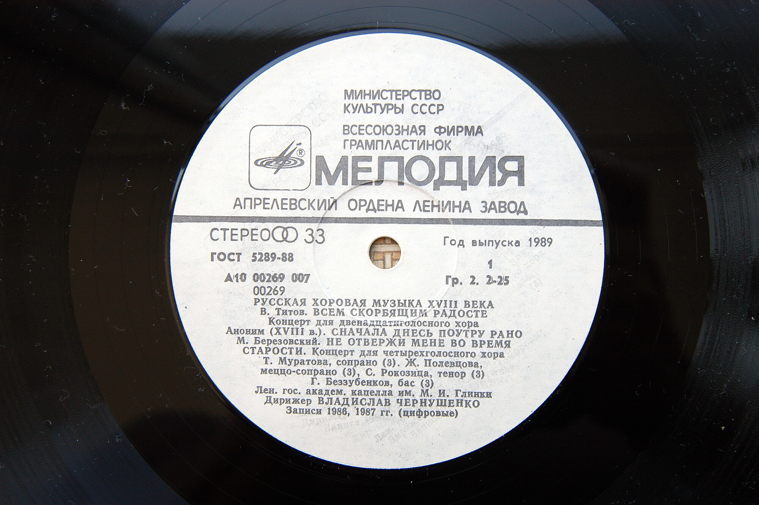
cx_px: 380
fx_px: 1106
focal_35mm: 52
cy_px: 252
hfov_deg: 37.9
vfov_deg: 25.7
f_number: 4.5
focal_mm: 35
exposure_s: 1/80
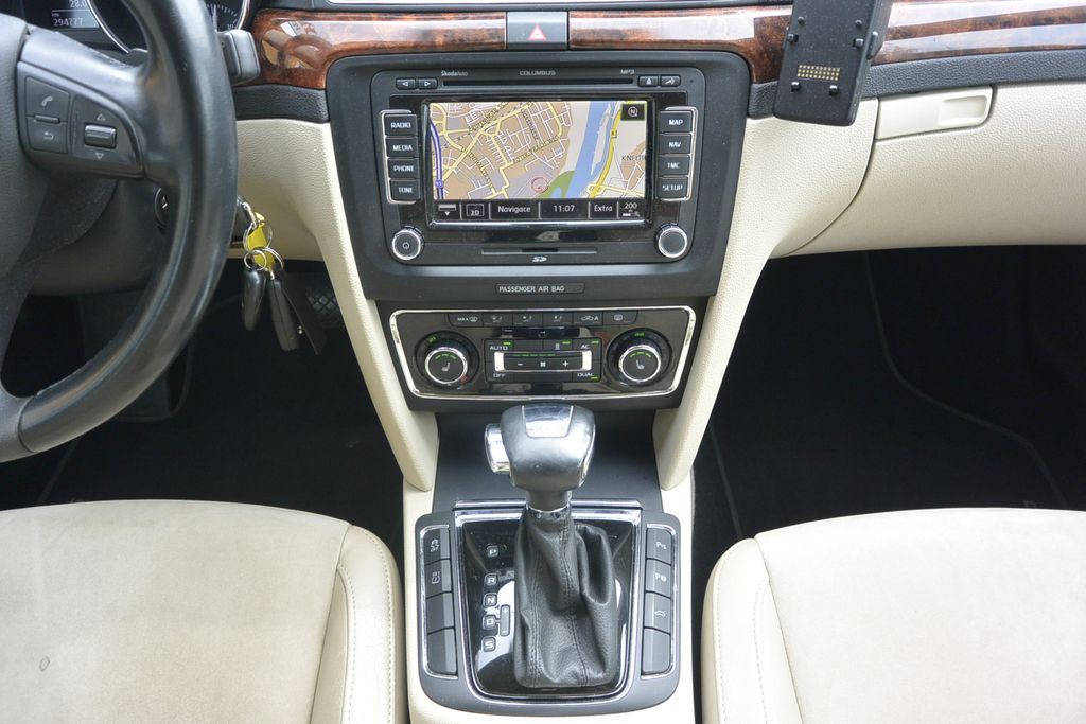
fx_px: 815
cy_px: 362
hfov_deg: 67.4
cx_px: 543
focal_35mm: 27
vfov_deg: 47.9
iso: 200
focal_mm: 10
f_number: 3.5
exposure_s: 1/125
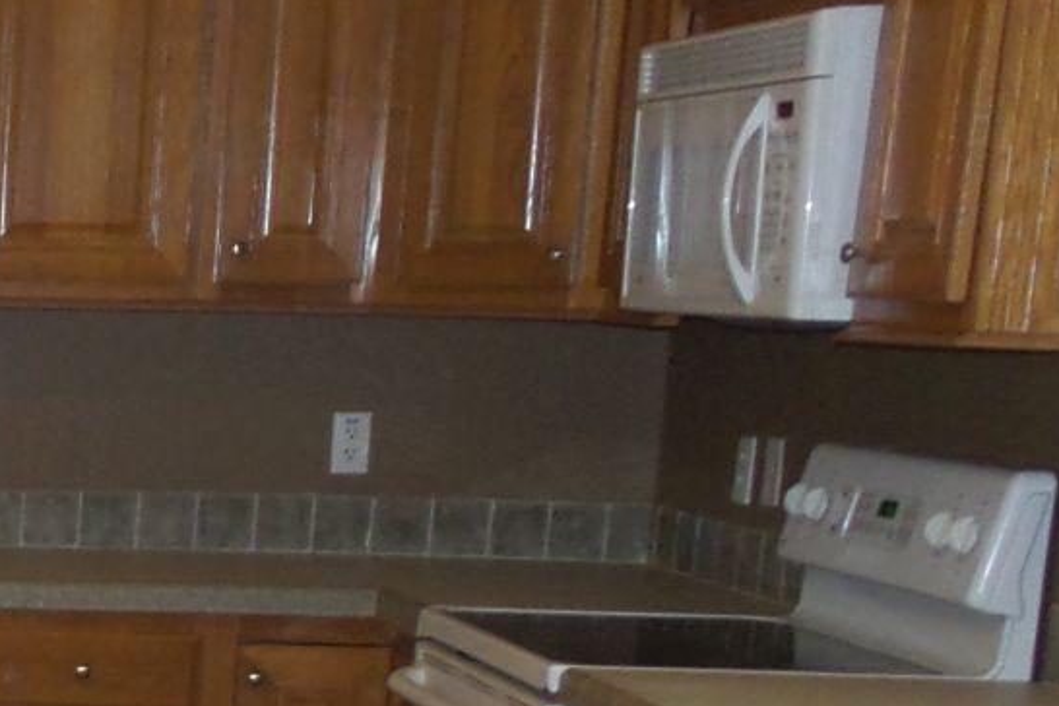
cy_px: 1005
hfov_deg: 17.6
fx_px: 2971
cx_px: -640
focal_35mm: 101
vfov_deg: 12.9
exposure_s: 1/40
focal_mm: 4.1
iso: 200
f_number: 2.8
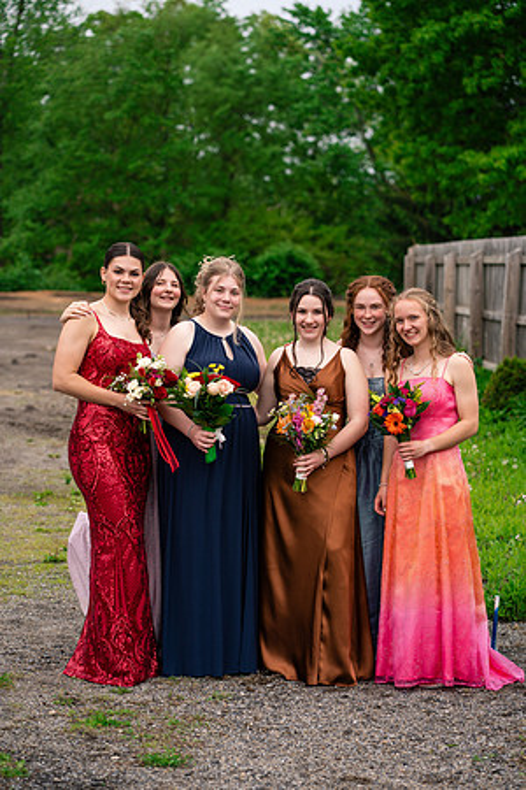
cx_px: 263
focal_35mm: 85
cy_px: 395
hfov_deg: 16.1
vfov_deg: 23.9
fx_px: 1863
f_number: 3.5
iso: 400
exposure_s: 1/1000
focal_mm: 85
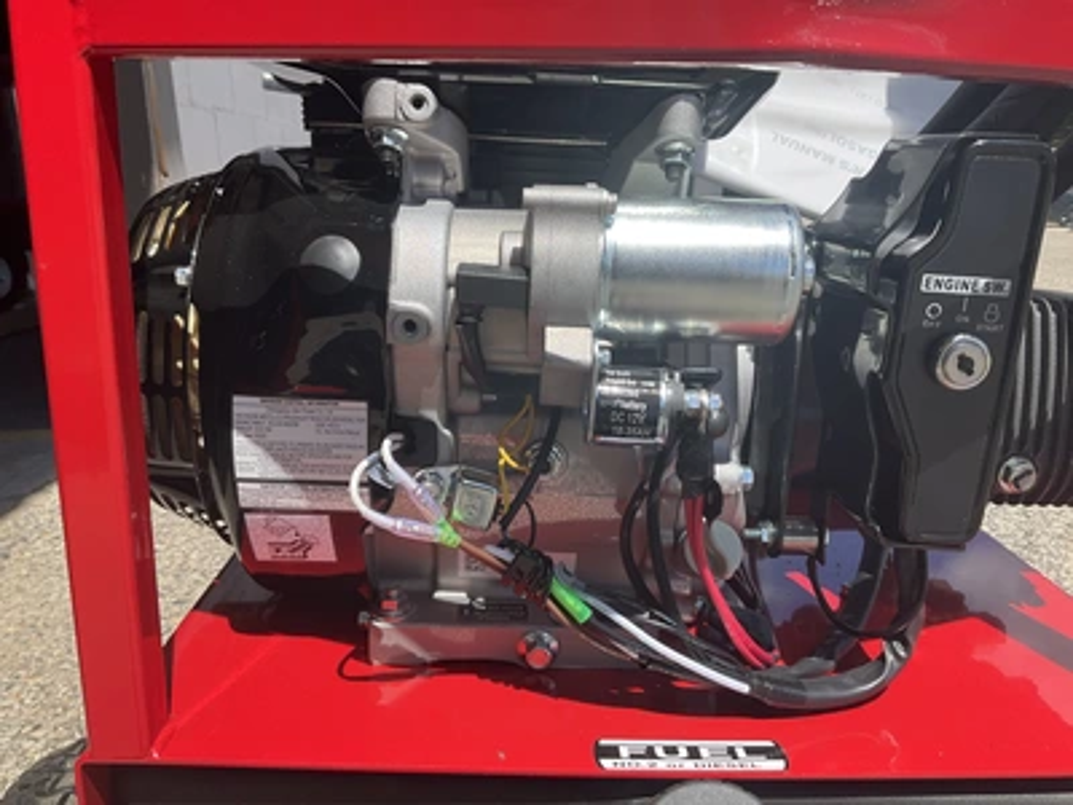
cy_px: 402
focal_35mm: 29
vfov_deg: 48.2
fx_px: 899
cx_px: 536
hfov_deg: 61.7
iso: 25
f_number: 1.8
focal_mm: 3
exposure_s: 1/1195
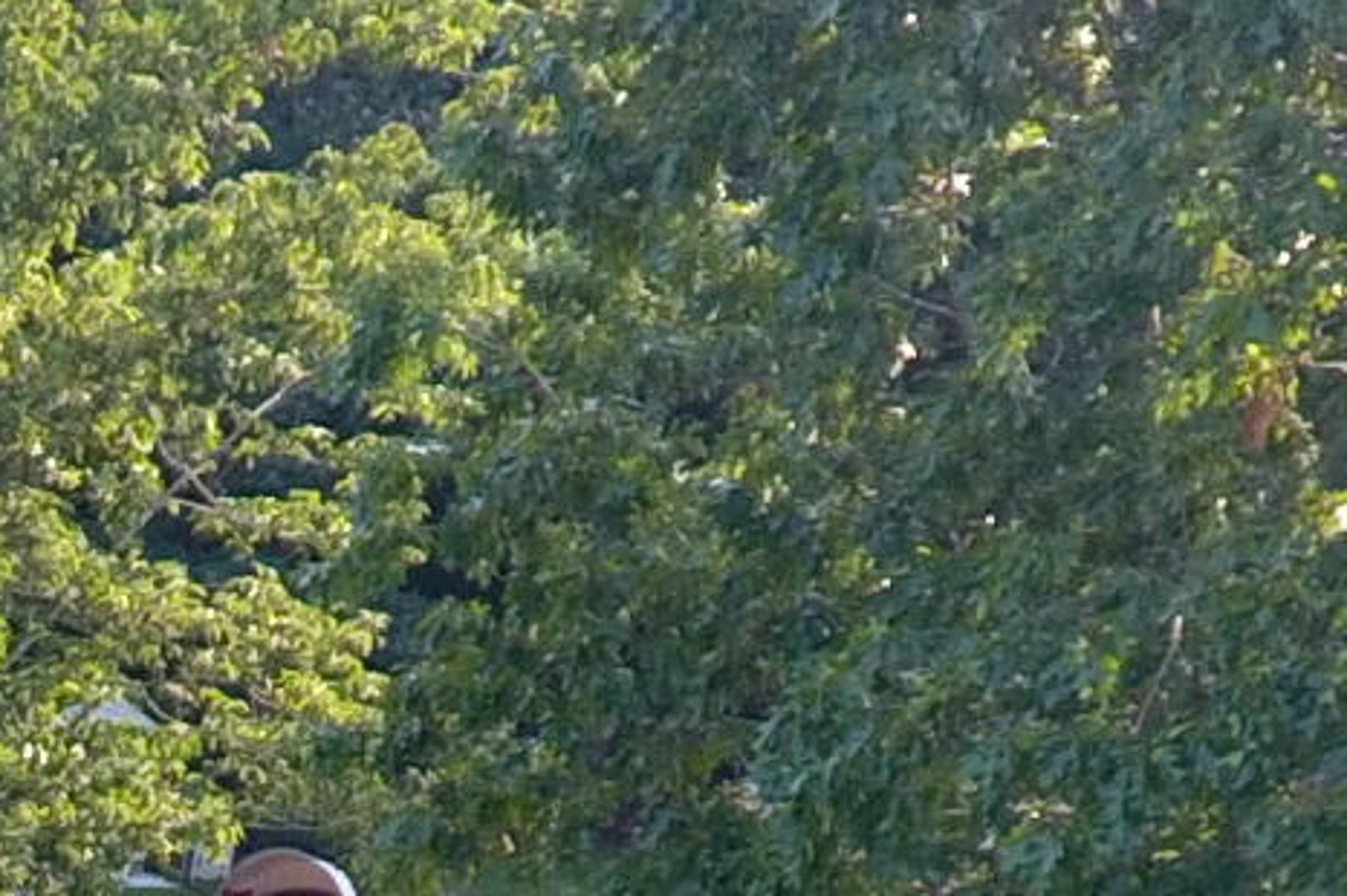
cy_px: 2552
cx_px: -1763
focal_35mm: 134
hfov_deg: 12.4
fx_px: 5010
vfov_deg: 8.7
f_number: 2.8
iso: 107
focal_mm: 3.61
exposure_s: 1/100
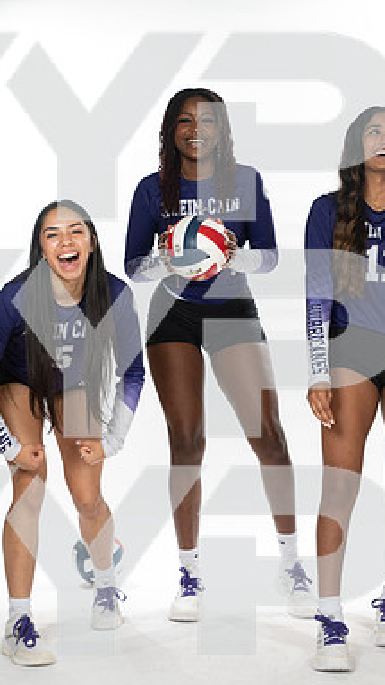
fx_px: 1327
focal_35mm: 73
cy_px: 344
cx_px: 168
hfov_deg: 16.5
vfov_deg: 29.0
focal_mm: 46
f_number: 7.1
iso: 800
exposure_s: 1/320
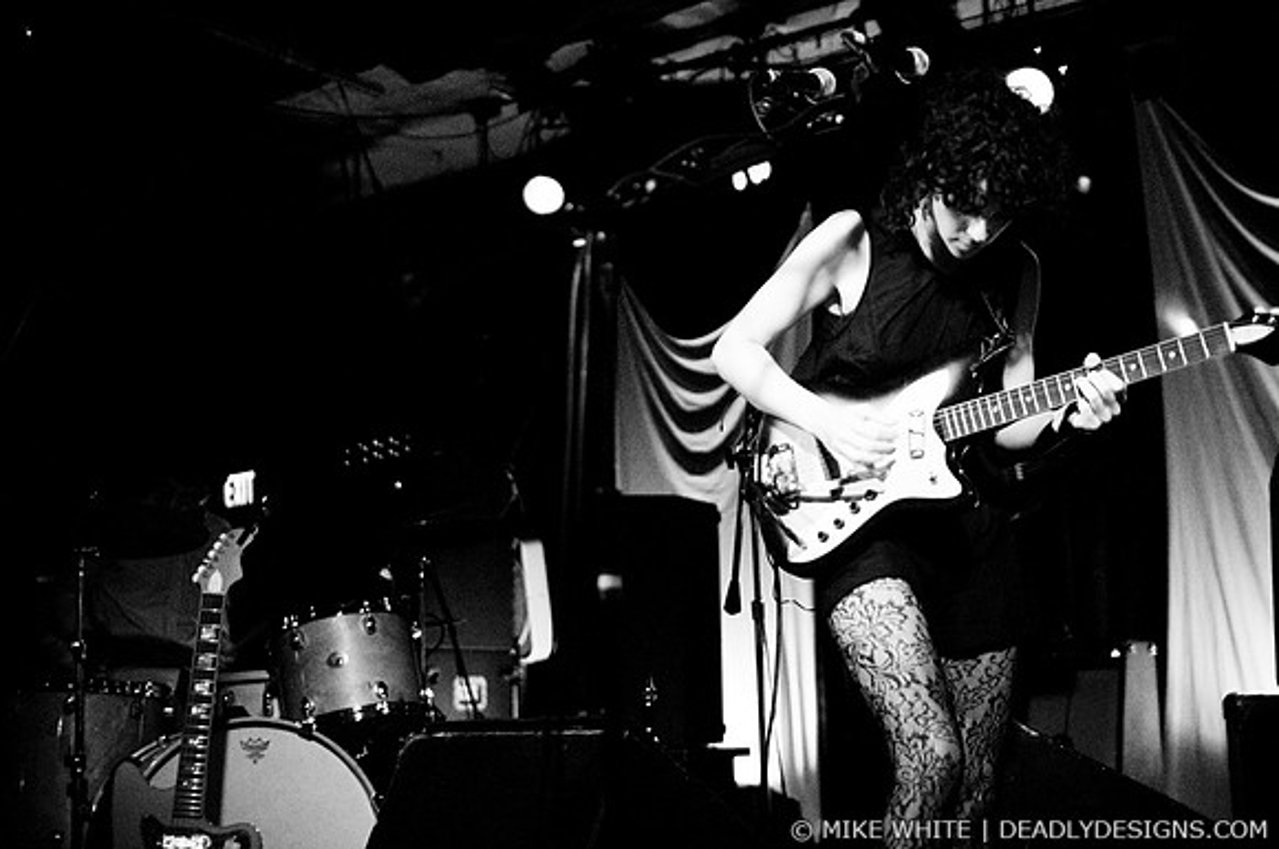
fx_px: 1597
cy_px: 424
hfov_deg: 43.7
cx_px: 640
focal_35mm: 45
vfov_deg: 29.8
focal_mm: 30
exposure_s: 1/125
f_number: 1.6
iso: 800
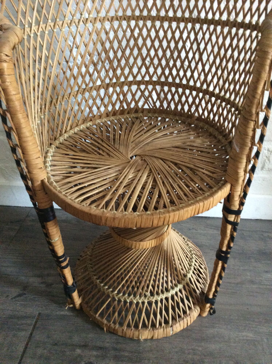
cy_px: 182
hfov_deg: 44.1
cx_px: 136
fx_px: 336
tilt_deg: -32.4
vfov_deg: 56.9
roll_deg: +2.6
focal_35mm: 32
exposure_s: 1/17
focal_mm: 3.3
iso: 320
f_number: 2.4
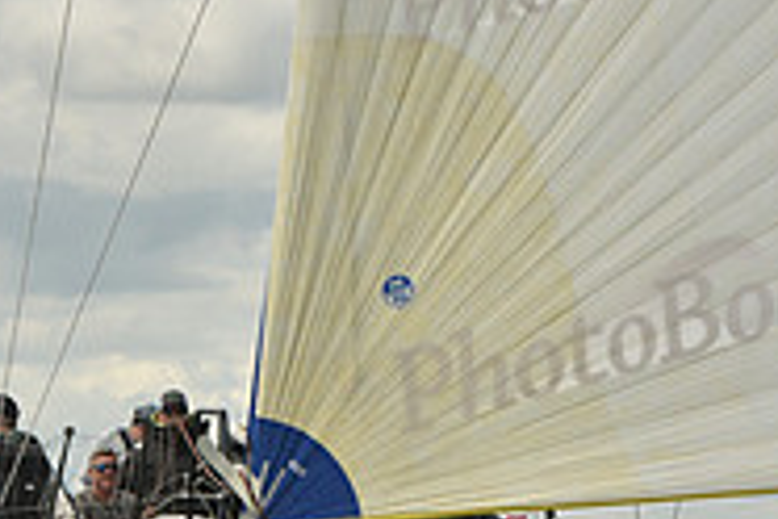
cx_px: 180
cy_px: 601
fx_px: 9098
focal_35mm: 421
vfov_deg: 3.3
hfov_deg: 4.9
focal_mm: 135
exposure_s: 1/800
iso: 320
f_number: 11
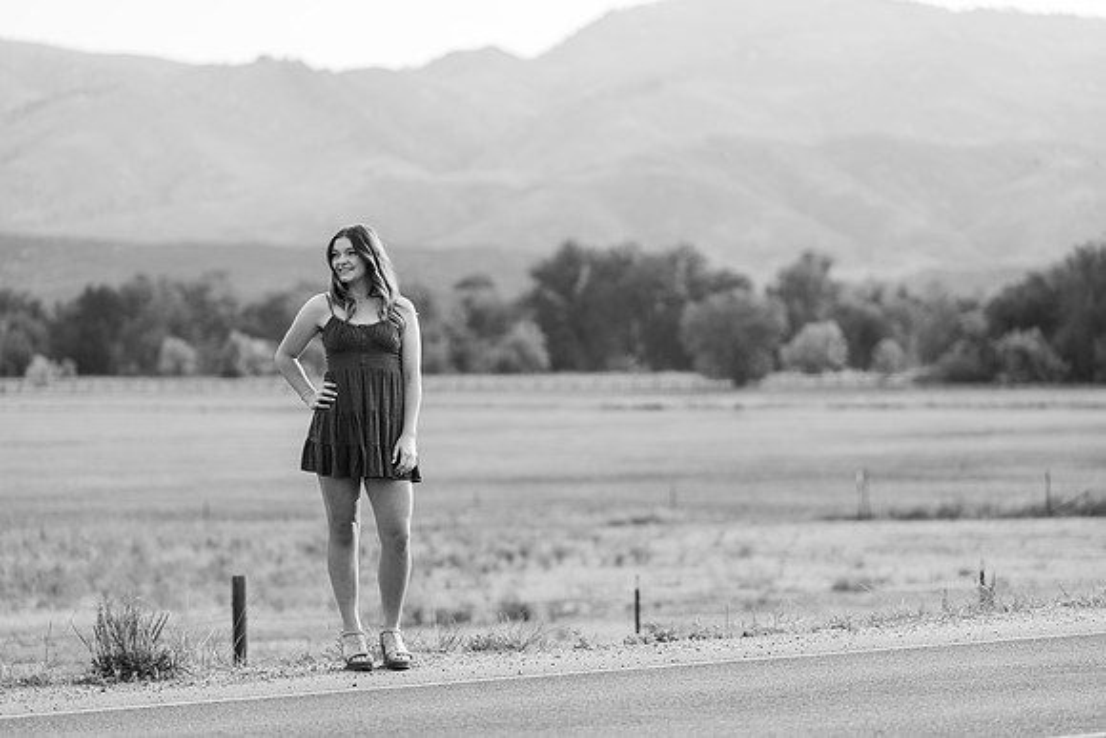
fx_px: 3872
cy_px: 369
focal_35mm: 126
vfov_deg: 10.9
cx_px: 553
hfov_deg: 16.3
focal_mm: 126
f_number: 2.8
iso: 50
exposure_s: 1/200
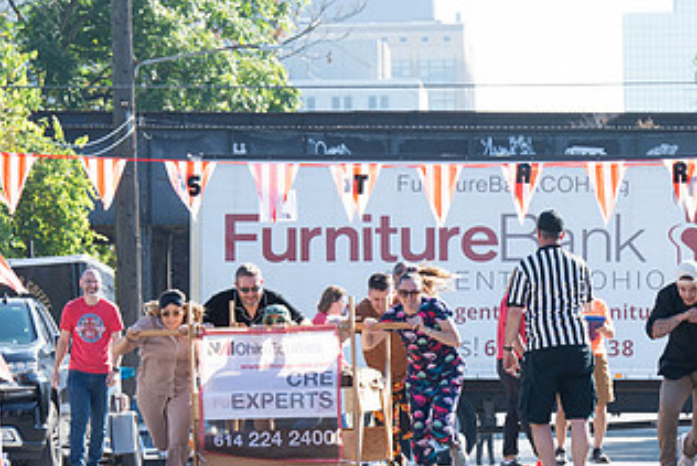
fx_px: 6740
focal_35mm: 348
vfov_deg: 4.0
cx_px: 563
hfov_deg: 5.9
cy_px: 334
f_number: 7.1
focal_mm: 135
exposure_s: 1/250
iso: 200
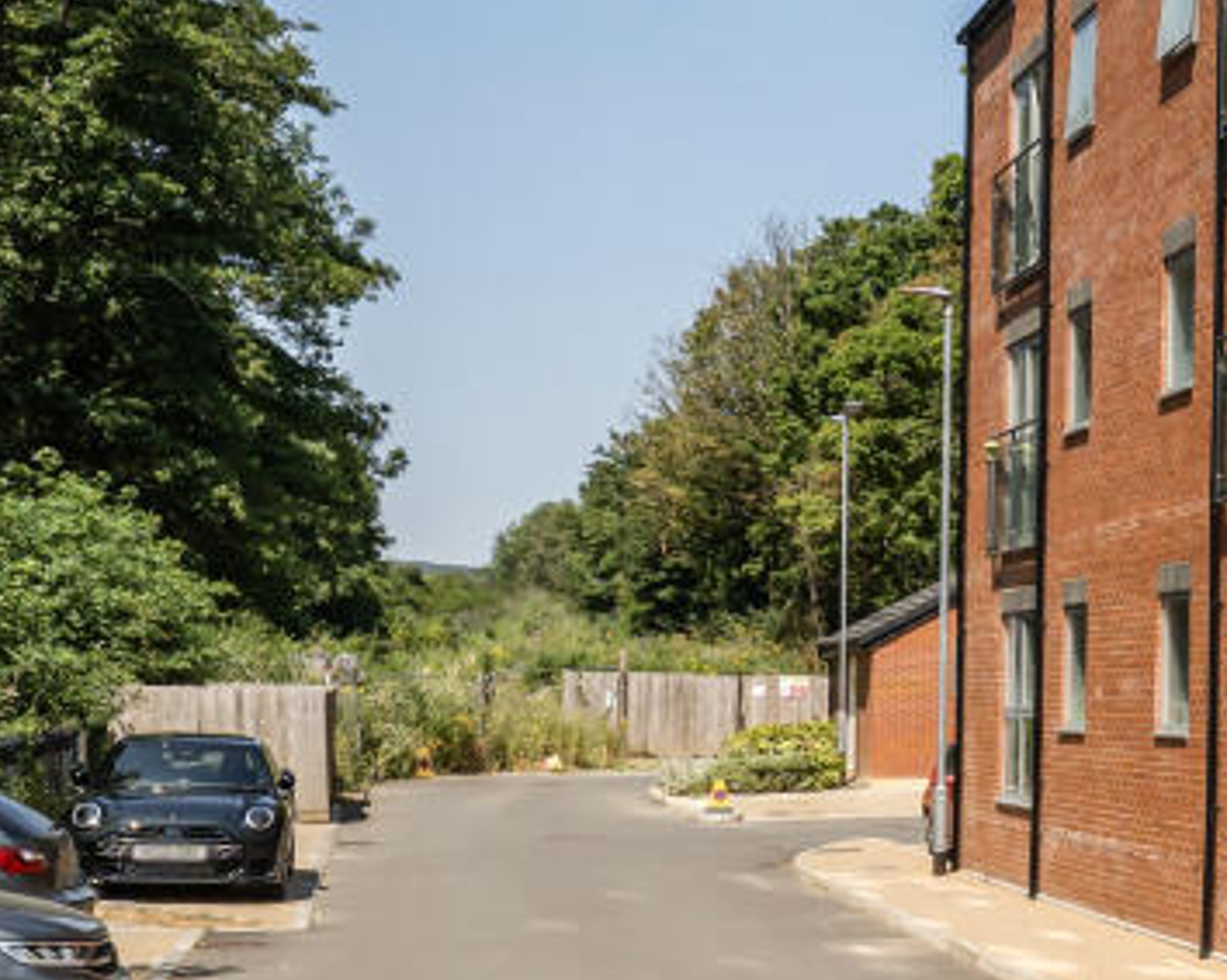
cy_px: 185
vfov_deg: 26.1
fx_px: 2069
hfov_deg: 26.1
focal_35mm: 57
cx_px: 1743
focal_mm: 14
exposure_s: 1/1000
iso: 400
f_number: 8
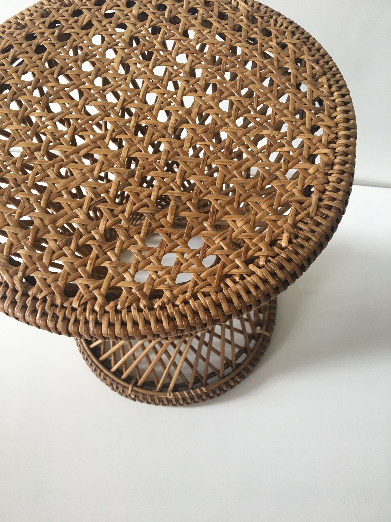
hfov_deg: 48.2
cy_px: 261
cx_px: 196
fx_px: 437
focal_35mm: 29
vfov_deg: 61.7
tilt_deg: -66.1
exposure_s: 1/33
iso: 64
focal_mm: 4.15
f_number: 2.2
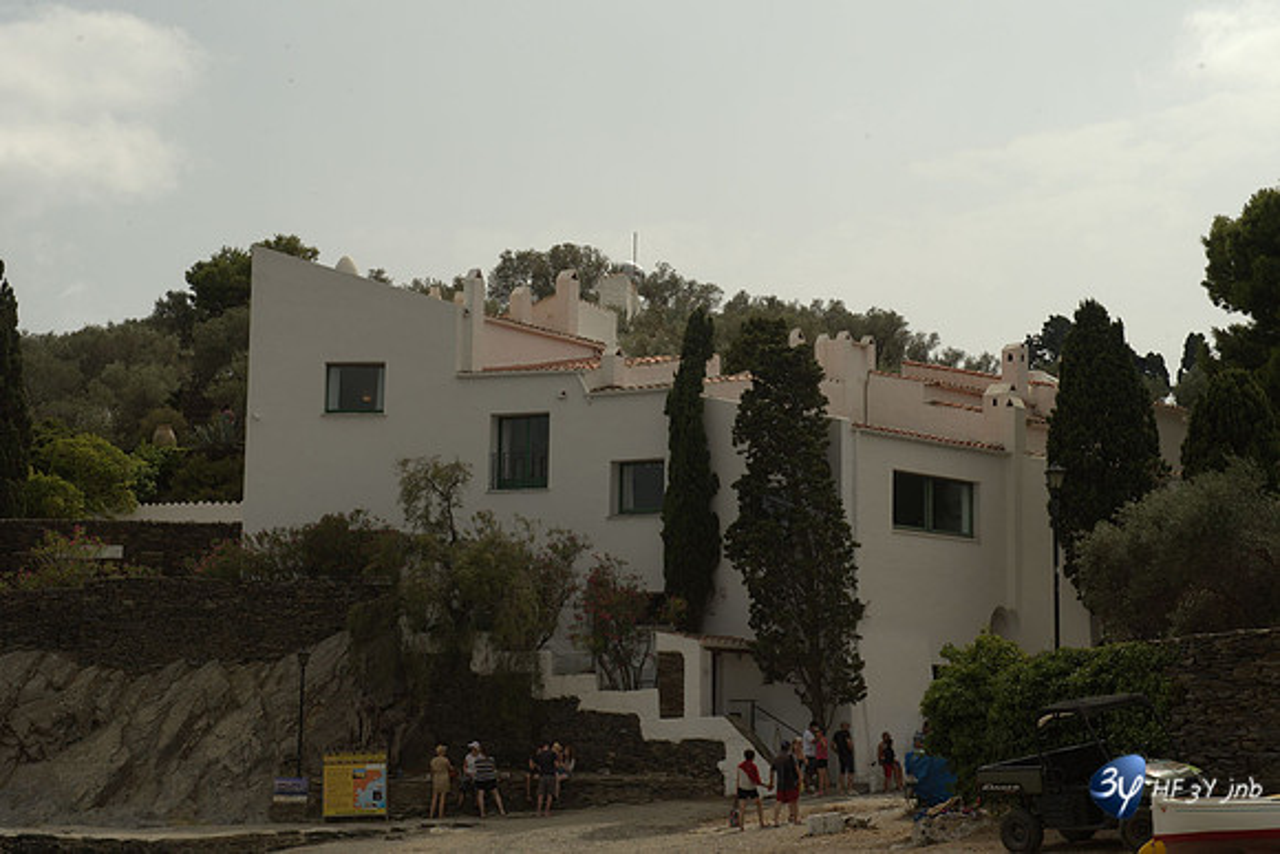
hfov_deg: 28.8
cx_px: 640
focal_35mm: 70
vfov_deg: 19.5
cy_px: 427
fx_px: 2489
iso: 400
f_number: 11
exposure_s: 1/500
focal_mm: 70
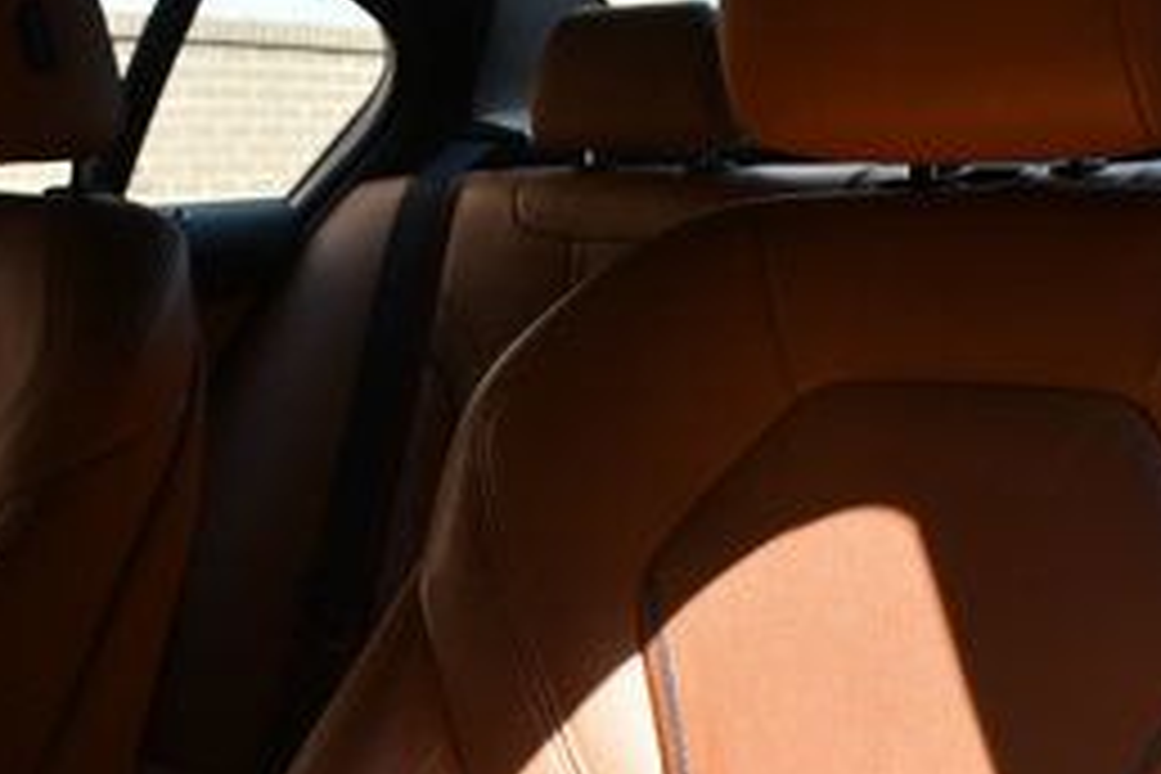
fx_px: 2161
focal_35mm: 67
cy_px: 484
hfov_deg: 30.0
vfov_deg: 20.3
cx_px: 472
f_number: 6.3
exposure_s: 1/250
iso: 200
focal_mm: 18
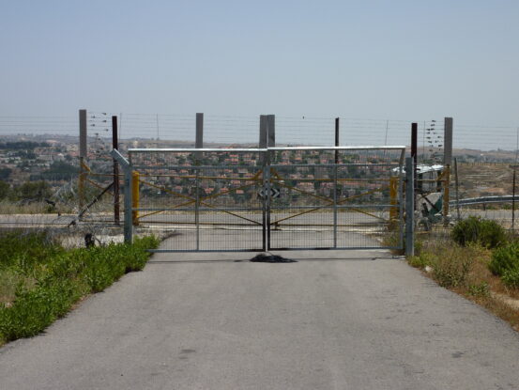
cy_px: 195
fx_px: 945
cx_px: 260
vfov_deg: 23.3
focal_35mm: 63
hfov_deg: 30.7
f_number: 5.6
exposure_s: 1/640
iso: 80
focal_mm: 10.3
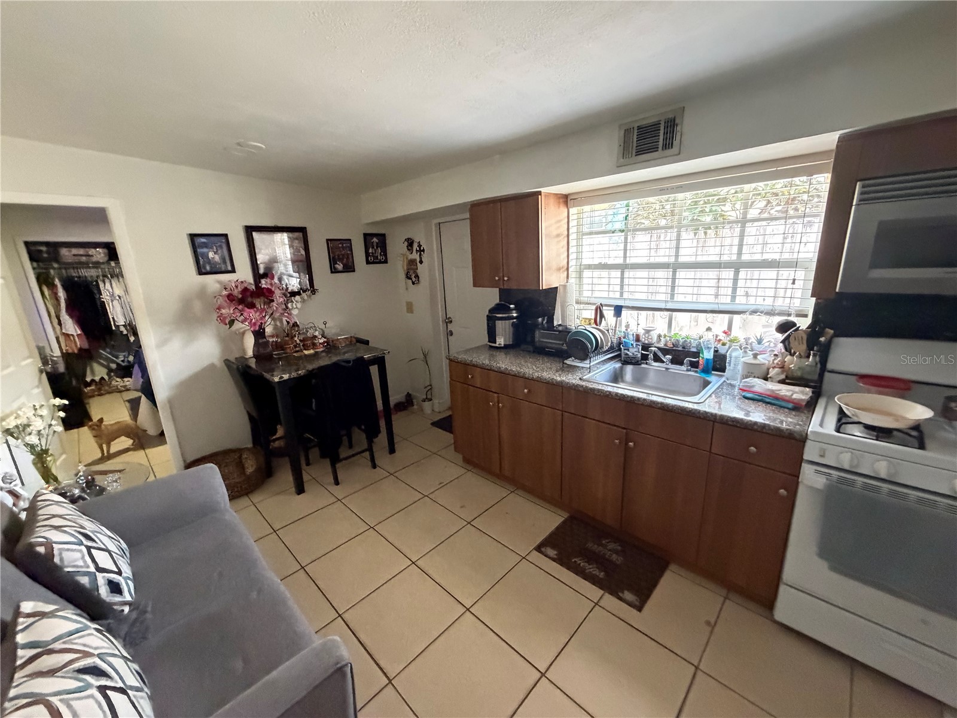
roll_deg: +3.1
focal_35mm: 14
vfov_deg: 85.7
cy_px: 359
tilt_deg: -14.5
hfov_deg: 102.1
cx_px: 478
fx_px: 387
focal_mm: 2.22
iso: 800
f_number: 2.2
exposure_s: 1/60
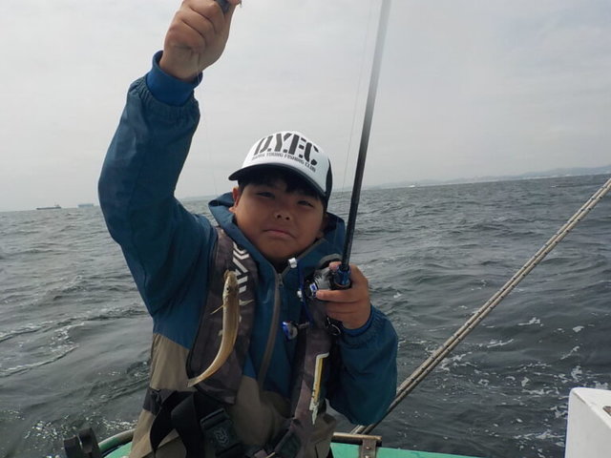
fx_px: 530
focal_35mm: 30
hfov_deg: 60.0
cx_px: 306
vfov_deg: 46.8
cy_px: 229
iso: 125
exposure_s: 1/800
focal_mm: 4.1
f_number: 6.6
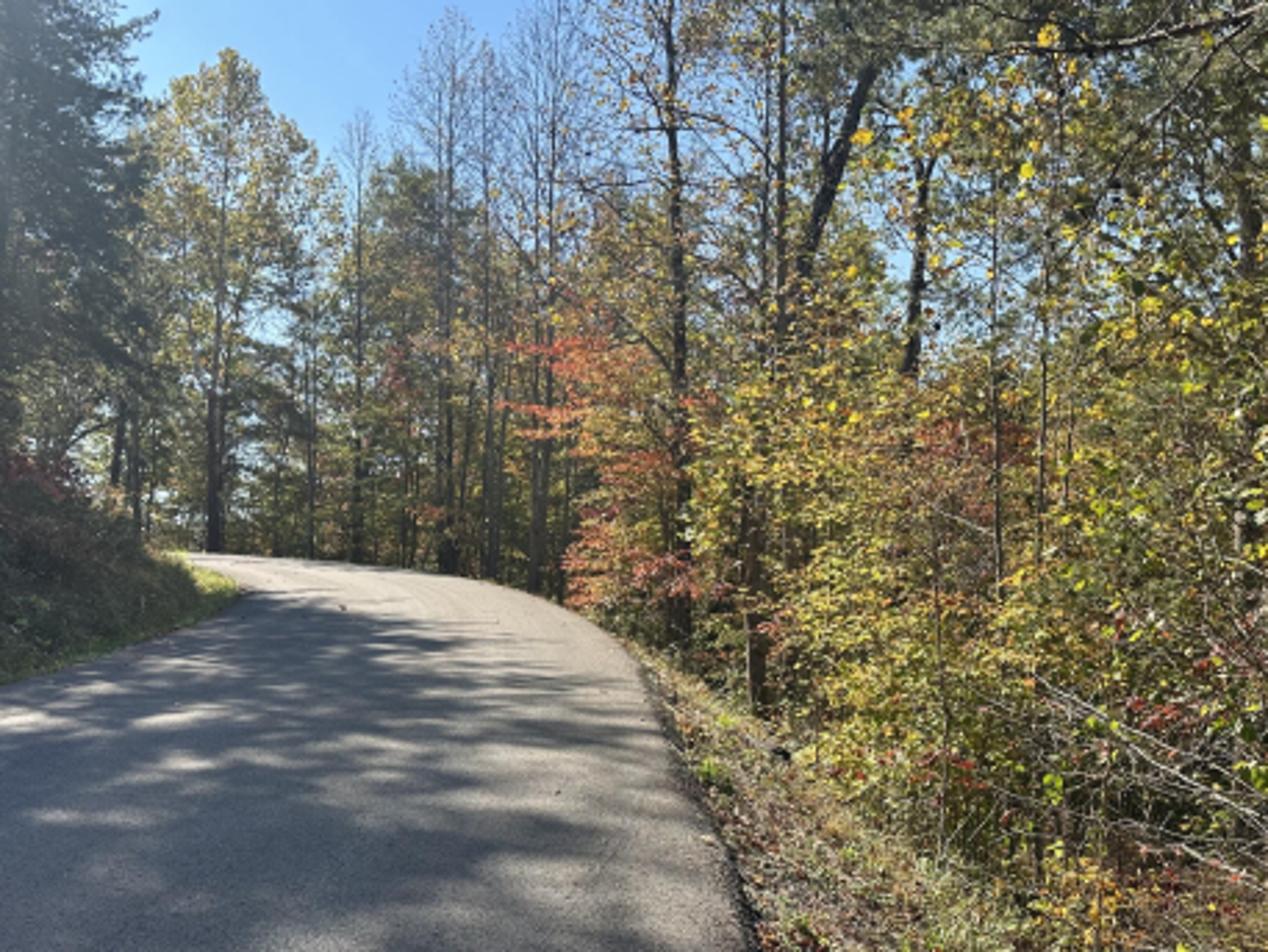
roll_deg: +0.9
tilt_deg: +2.5
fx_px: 1282
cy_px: 572
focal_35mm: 35
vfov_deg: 40.5
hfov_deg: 52.6
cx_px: 662
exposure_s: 1/1880
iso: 80
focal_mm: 6.86
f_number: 1.78
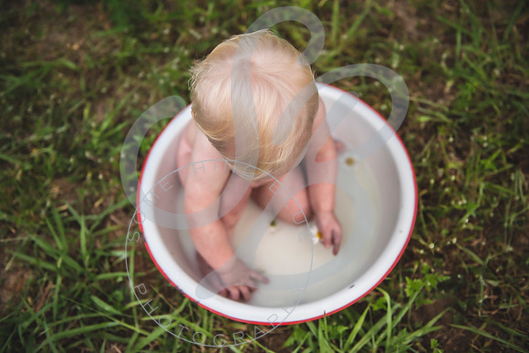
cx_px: 264
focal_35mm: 38
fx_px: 558
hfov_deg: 50.7
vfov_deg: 35.1
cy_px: 176
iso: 100
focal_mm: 38
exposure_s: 1/320
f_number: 2.8
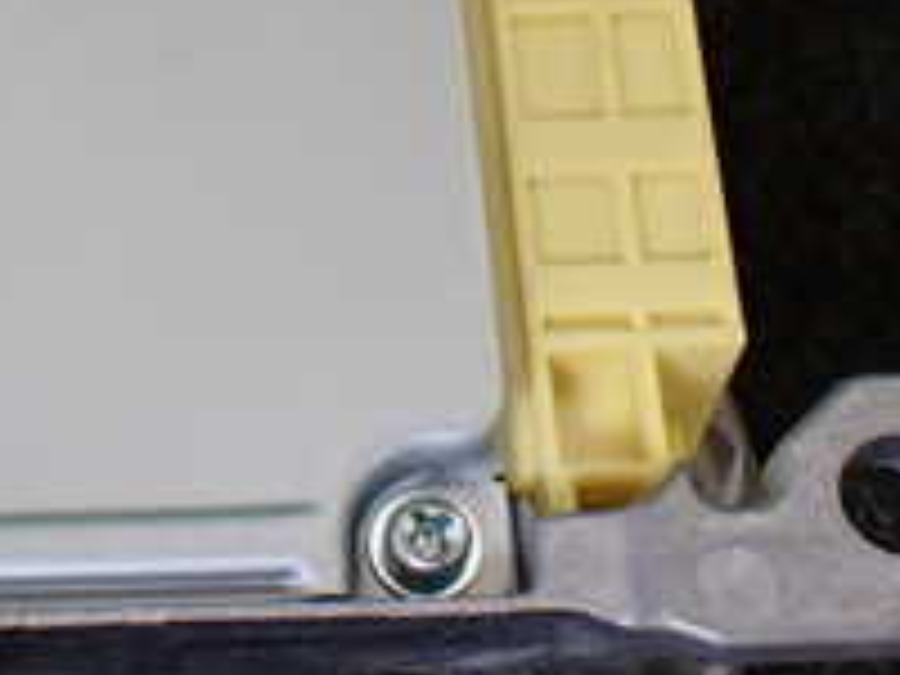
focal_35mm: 90
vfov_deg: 16.3
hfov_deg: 21.3
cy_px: 162
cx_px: 104
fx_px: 2340
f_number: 2.3
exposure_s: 1/125
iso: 400
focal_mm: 5.4
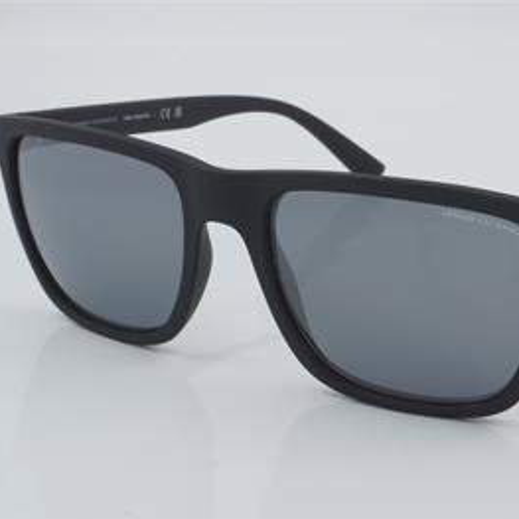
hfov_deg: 17.8
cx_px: 377
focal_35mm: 97
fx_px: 1645
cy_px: 260
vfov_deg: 17.9
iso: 100
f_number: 32
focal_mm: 50
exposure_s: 1/4
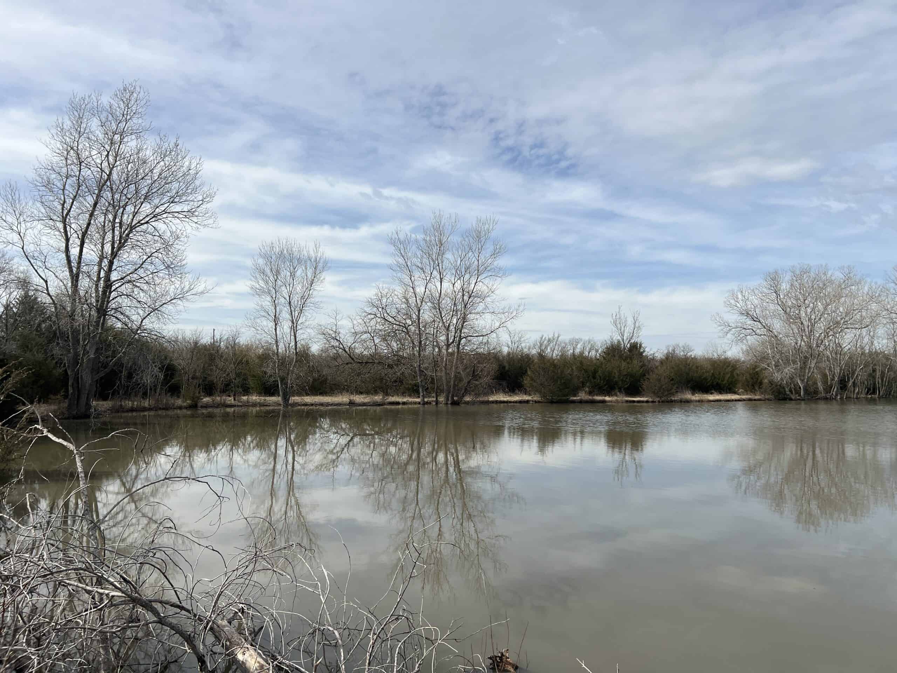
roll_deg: +0.5
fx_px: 674
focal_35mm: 26
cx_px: 448
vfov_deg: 53.1
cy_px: 336
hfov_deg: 67.3
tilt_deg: +3.6
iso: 50
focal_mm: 5.7
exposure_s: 1/6211
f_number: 1.5
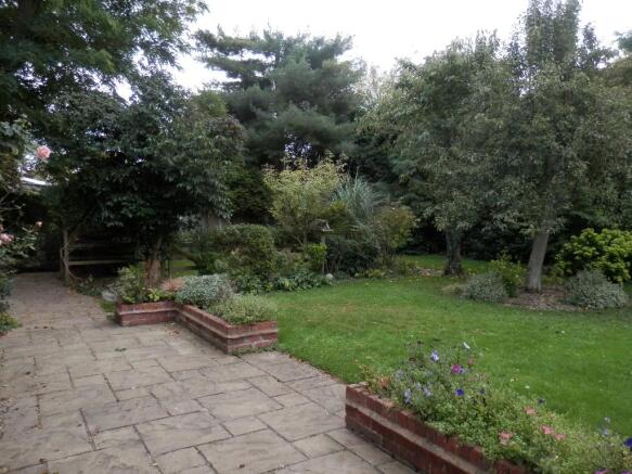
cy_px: 237
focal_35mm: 25
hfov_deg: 69.4
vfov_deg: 54.9
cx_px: 316
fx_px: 456
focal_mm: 4.5
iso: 80
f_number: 3
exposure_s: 1/100
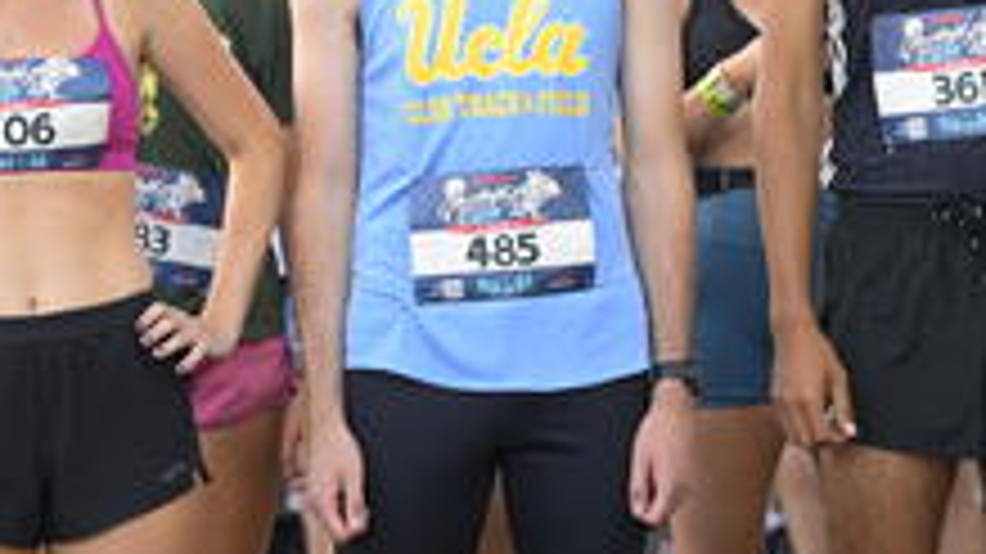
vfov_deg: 5.6
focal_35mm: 216
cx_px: 473
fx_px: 5645
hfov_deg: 10.0
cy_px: -29
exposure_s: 1/1000
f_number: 2.8
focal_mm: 82
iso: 1800
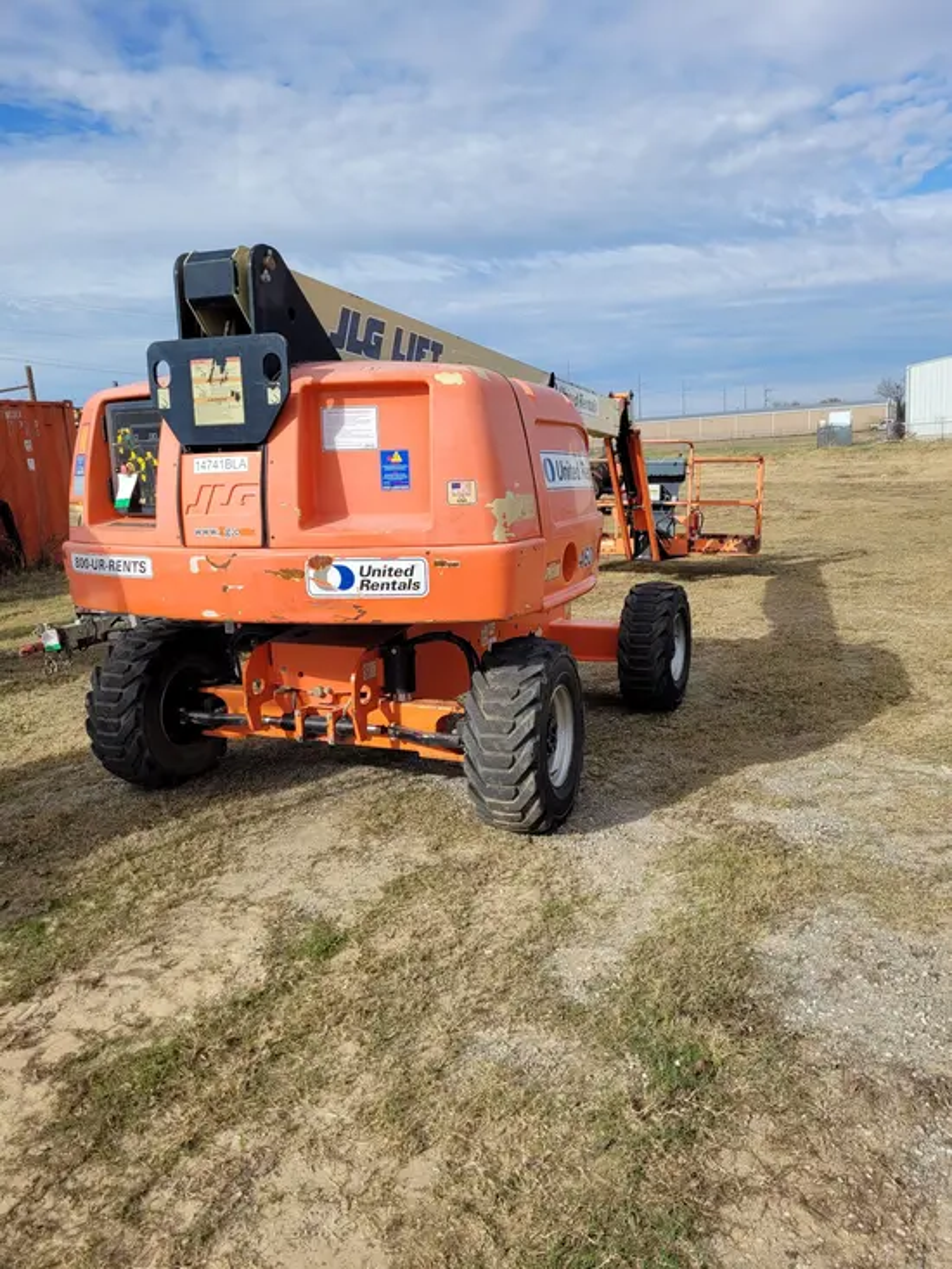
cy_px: 634
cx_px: 476
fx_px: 953
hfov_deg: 53.1
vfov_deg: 67.3
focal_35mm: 26
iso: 40
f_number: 1.8
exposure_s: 1/2558
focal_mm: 5.4
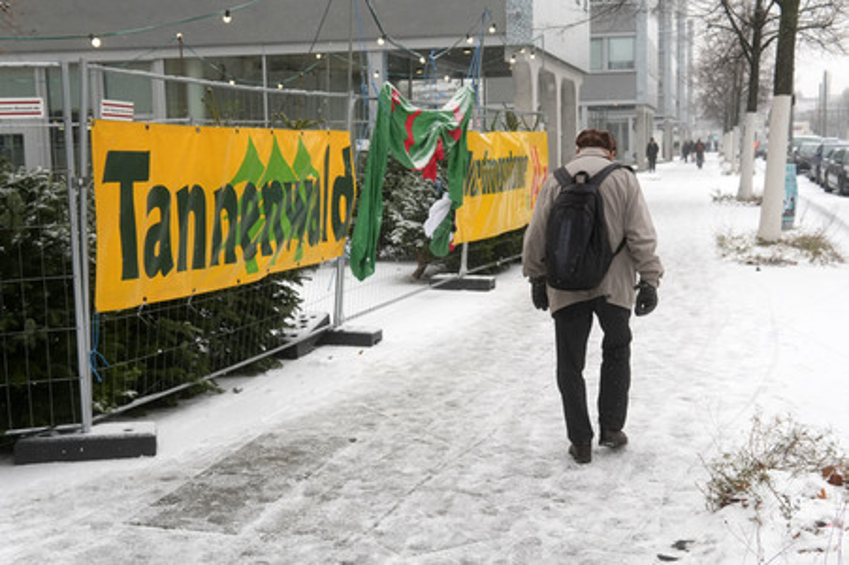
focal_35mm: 45
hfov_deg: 43.6
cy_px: 282
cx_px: 424
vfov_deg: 29.8
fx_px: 1060
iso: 640
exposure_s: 1/320
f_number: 4.5
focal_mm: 30
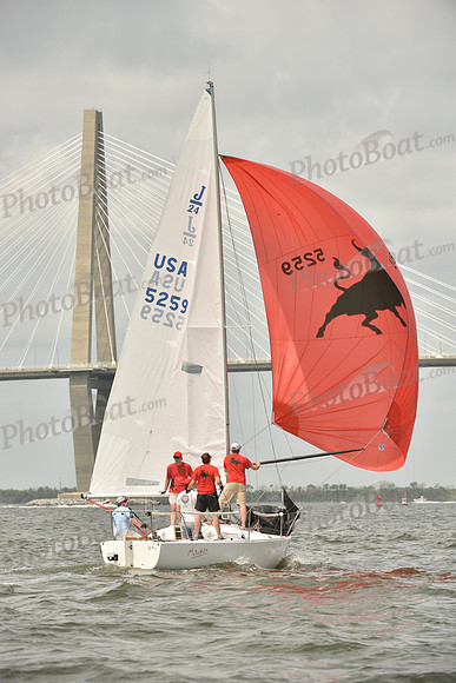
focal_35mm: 200
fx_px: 3797
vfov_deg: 10.3
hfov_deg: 6.9
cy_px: 342
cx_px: 228
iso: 320
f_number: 7.1
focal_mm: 200
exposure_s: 1/1250
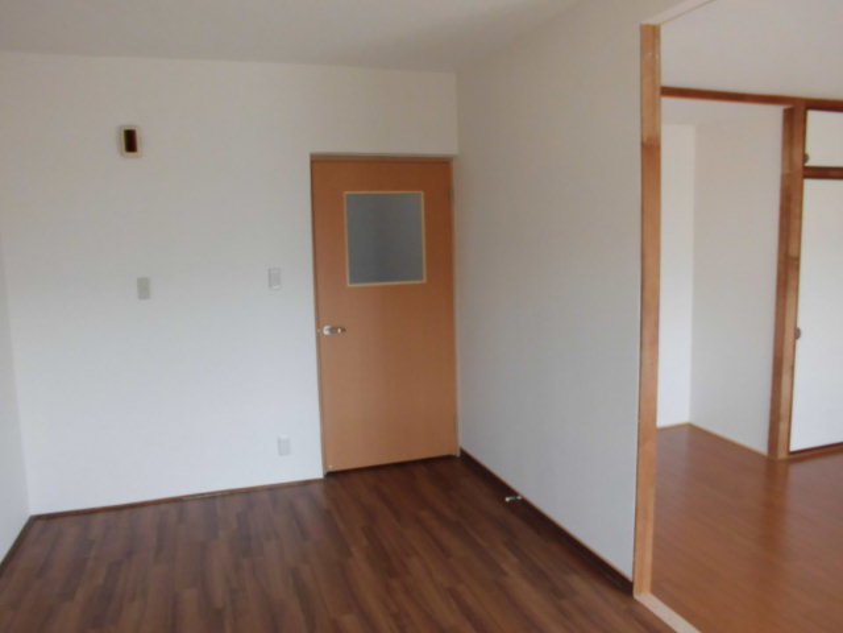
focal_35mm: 26
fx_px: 633
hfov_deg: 67.3
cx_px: 422
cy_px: 316
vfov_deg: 53.1
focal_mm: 4.6
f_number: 3.5
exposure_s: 1/60
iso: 200
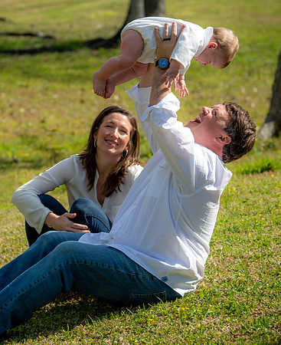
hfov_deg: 9.8
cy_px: 166
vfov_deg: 12.0
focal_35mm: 159
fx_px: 1637
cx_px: 107
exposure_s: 1/250
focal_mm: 110
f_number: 5
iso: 50
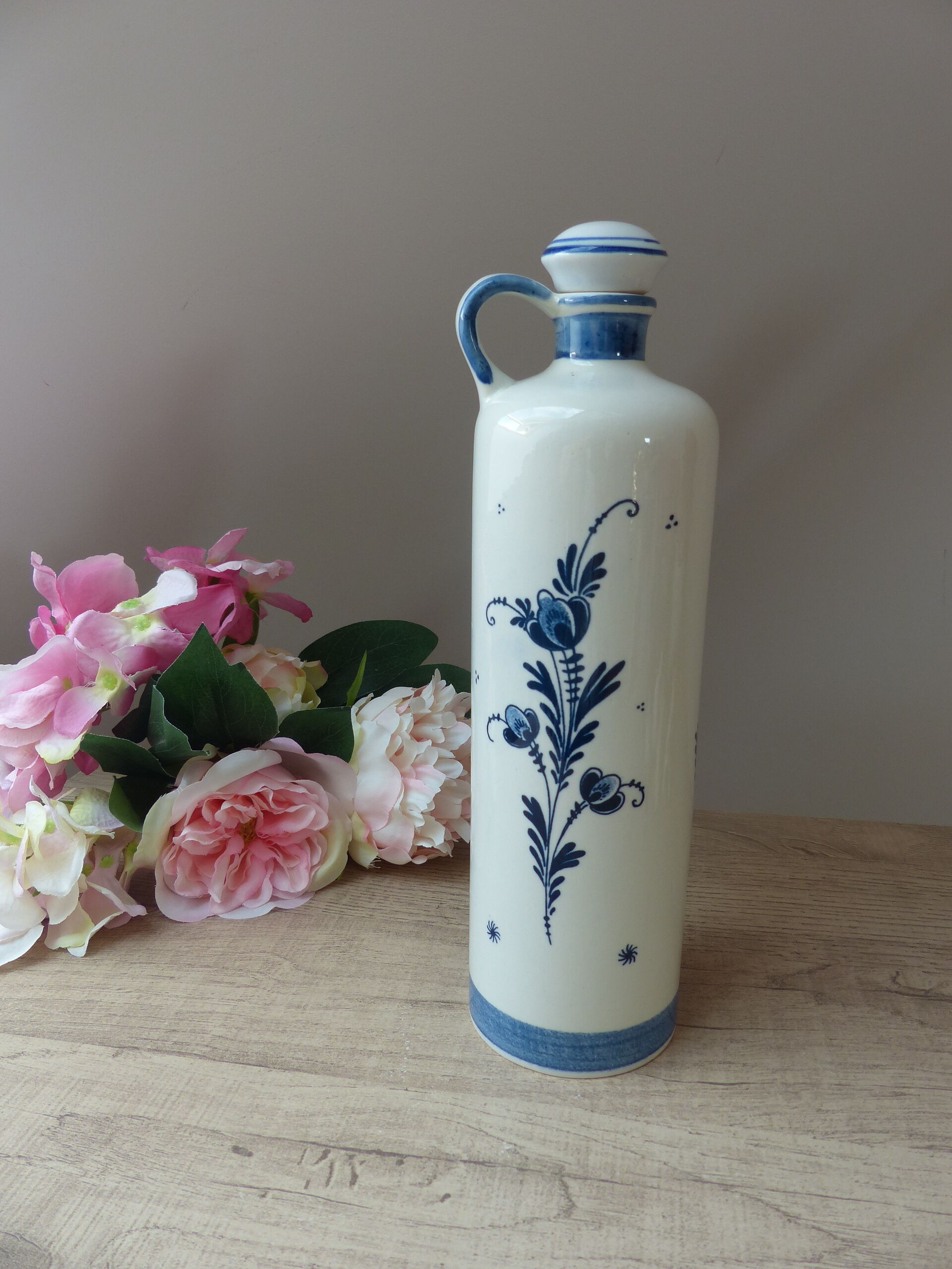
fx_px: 953
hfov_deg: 53.1
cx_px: 476
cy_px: 634
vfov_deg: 67.3
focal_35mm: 26
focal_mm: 4.5
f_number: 2.8
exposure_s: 1/80
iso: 100
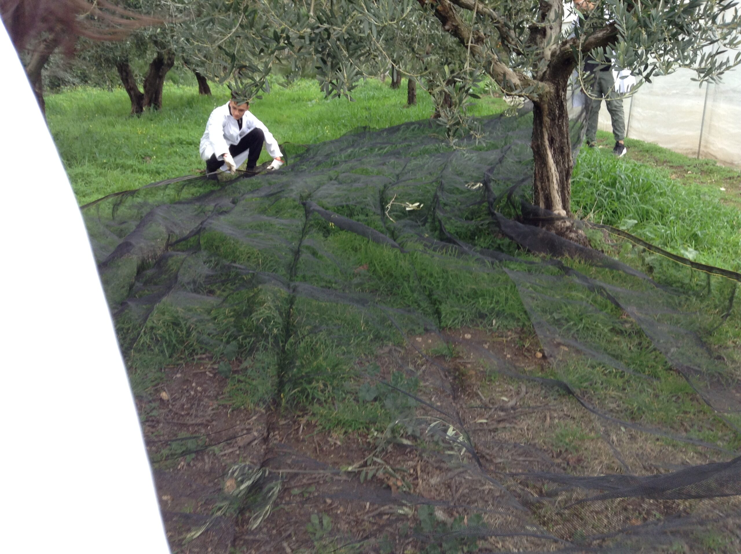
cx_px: 370
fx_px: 705
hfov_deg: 55.4
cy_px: 277
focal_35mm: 33
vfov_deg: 42.8
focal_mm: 3.3
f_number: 2.4
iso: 25
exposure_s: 1/60
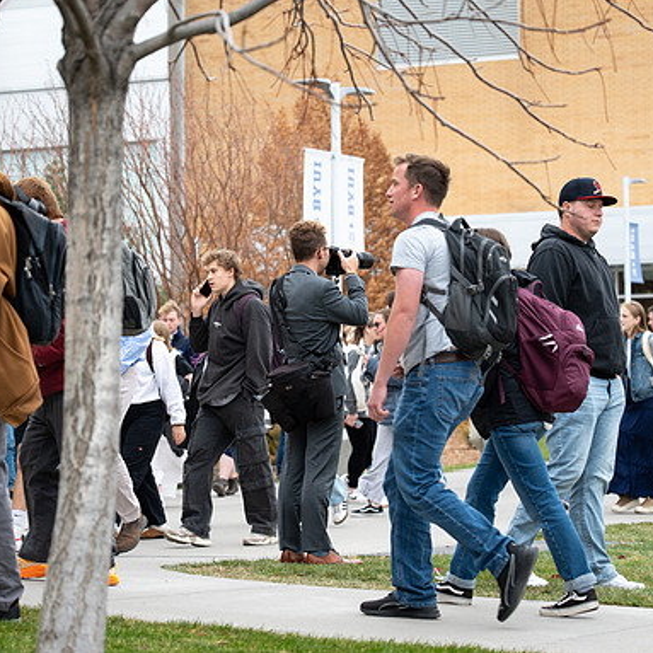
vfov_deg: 12.9
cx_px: 332
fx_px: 2881
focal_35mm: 135
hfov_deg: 12.9
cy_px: 313
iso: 100
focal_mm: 70
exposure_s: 1/320
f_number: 2.8
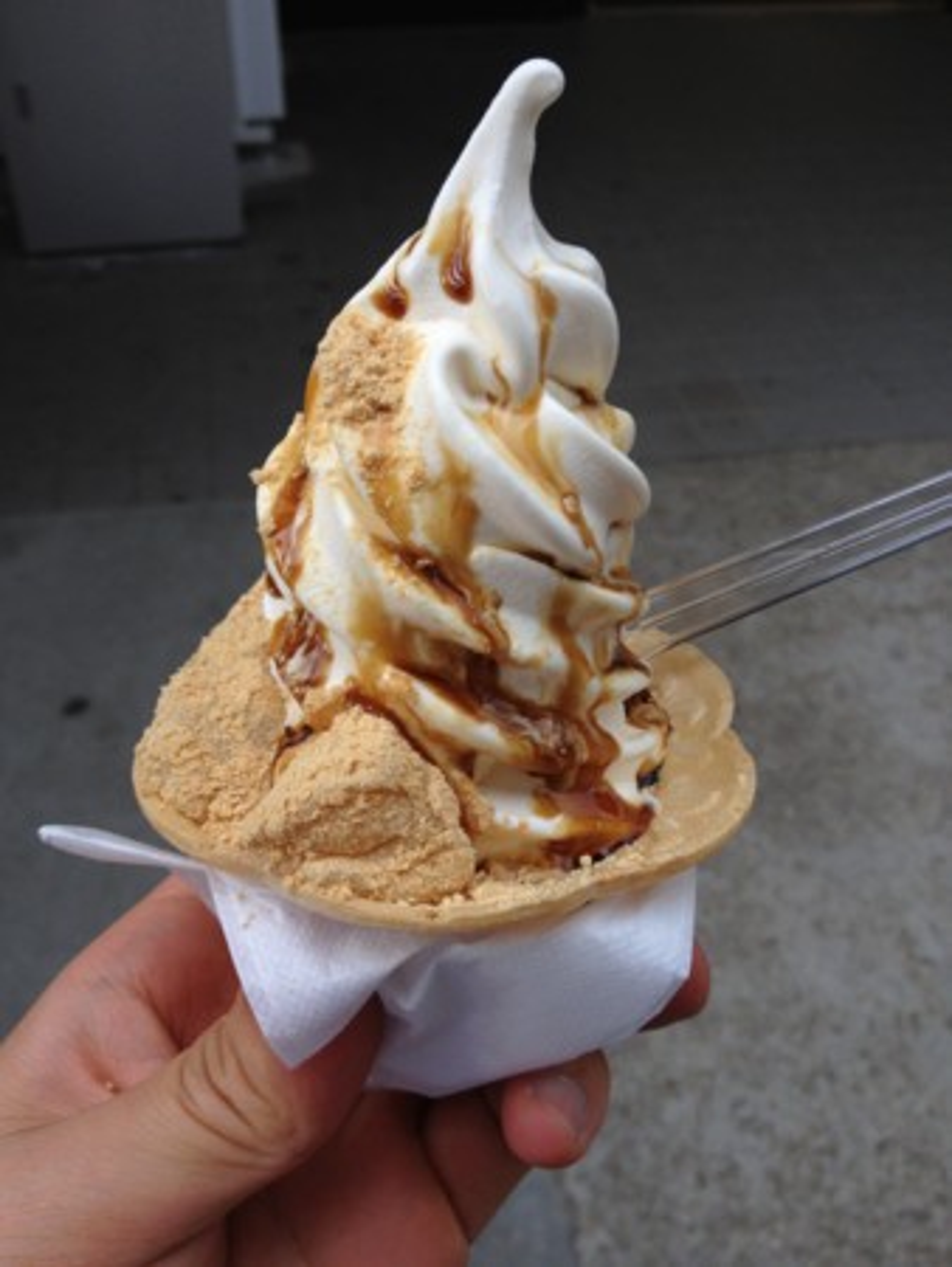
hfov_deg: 40.7
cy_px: 634
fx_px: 1282
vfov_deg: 52.6
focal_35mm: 35
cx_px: 476
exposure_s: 1/162
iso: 64
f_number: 2.4
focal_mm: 4.28
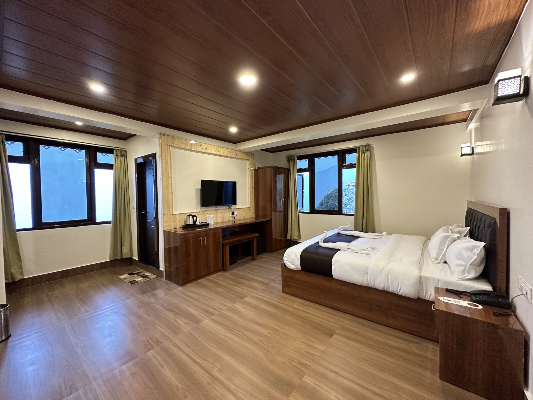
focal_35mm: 14
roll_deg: +1.4
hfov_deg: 102.1
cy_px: 200
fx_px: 216
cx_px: 266
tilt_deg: -2.0
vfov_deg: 85.7
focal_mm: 2.22
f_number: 2.2
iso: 320
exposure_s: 1/50
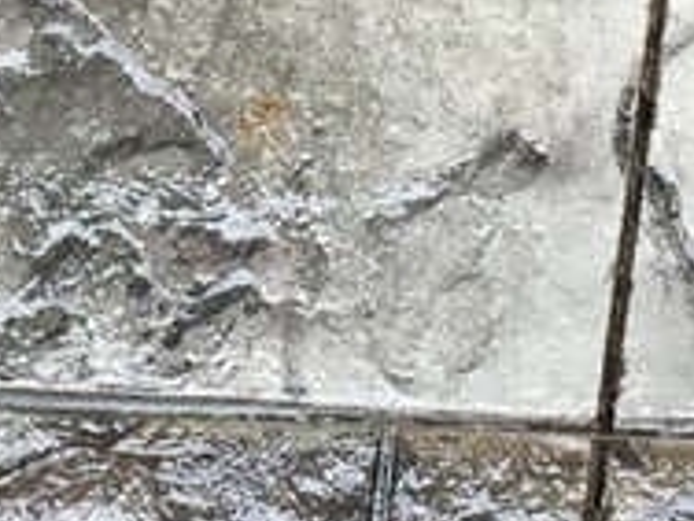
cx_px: 216
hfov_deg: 9.6
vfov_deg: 7.1
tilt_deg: -50.0
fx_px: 4130
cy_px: -292
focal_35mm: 206
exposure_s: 1/311
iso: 32
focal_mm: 4.15
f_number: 2.2
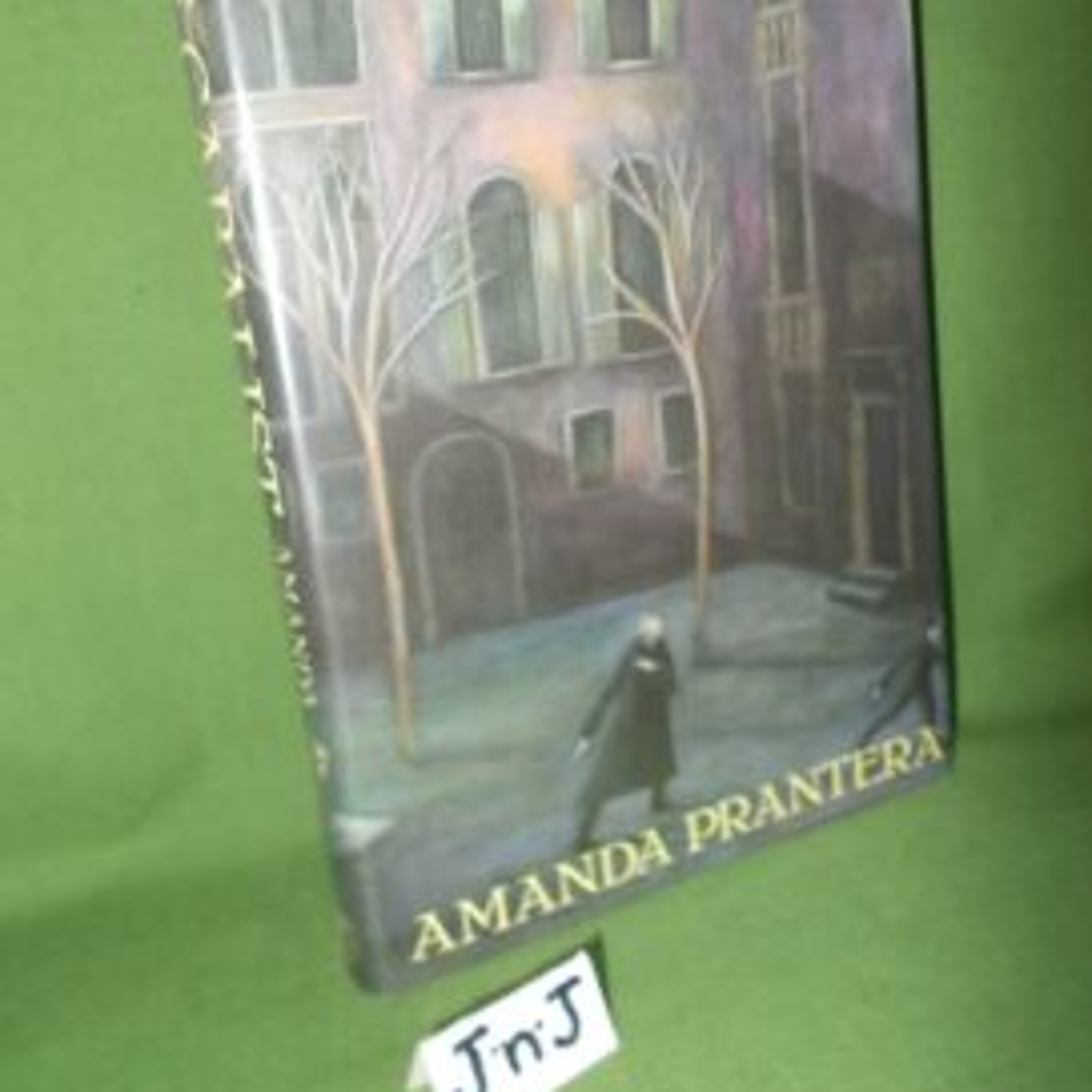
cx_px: 548
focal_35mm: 31
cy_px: 407
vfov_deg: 52.0
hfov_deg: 52.5
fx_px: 1106
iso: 200
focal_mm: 4.6
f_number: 3.2
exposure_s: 1/25
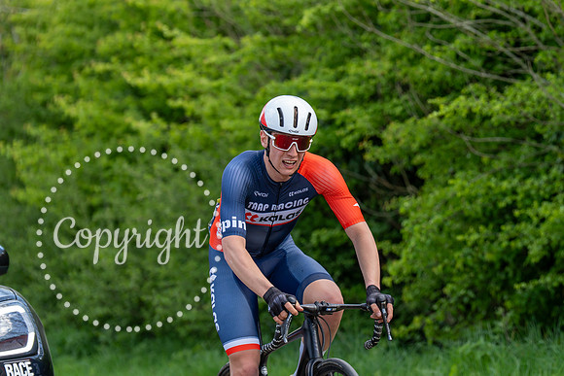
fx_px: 2710
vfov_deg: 7.9
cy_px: 149
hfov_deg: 11.9
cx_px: 341
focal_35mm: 173
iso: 500
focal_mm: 143
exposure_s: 1/1000
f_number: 3.5
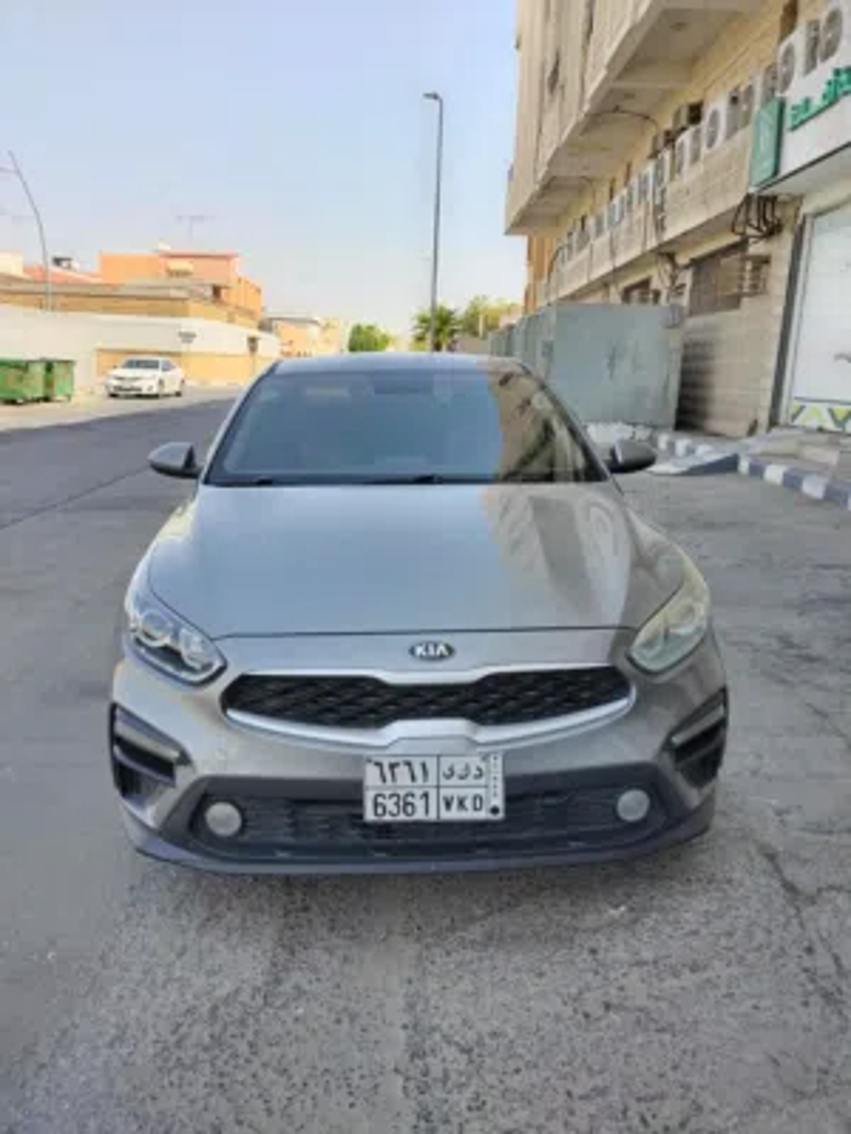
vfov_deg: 67.3
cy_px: 567
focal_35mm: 26
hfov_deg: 53.1
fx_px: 852
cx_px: 426
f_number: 1.8
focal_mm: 4.75
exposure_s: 1/208
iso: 100
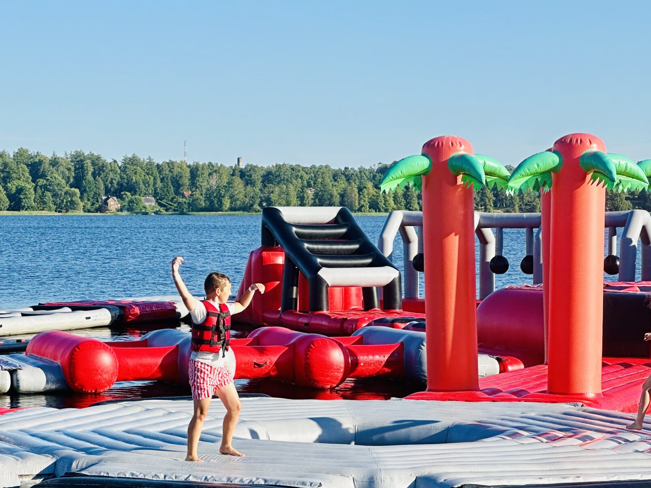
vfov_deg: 12.0
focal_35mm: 123
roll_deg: -0.1
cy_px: 315
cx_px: 152
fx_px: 2313
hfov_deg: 15.9
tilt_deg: -2.1
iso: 32
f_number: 2.8
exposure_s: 1/633
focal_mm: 9
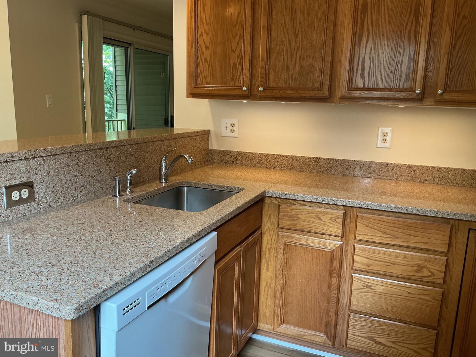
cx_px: 238
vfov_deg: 48.2
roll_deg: -2.1
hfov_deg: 61.7
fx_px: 399
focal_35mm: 29
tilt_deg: -11.3
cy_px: 178
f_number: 1.8
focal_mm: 3
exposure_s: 1/60
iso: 80
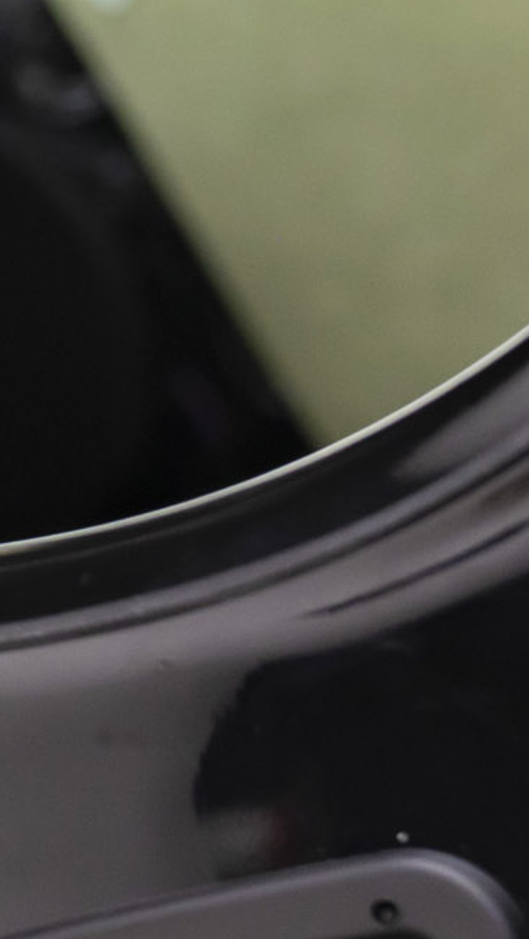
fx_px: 5705
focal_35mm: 229
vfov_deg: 9.4
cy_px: 199
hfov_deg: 5.1
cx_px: -798
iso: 500
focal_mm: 41
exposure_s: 1/20
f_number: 4
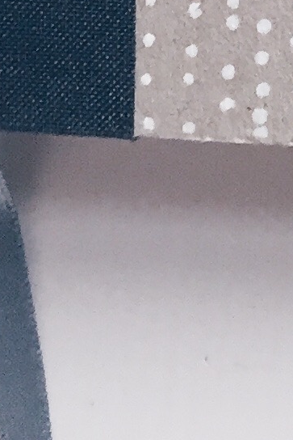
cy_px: -801
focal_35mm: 181
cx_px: 654
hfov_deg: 7.2
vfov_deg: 9.4
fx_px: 2208
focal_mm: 4.15
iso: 40
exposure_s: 1/33
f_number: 2.2
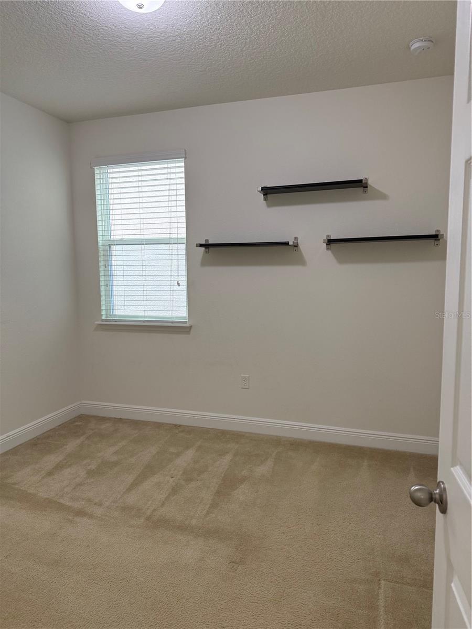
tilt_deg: -5.3
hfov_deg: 56.8
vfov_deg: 71.6
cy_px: 314
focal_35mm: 24
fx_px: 436
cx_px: 236
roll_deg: -0.4
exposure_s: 1/120
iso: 200
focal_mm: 6.76
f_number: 1.78
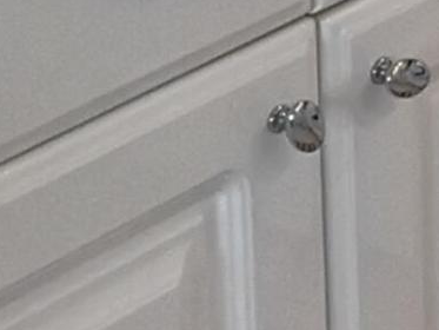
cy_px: -732
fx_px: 2740
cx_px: 1444
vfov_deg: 6.2
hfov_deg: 7.6
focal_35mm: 216
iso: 706
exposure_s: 1/60
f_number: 2.2
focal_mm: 3.42
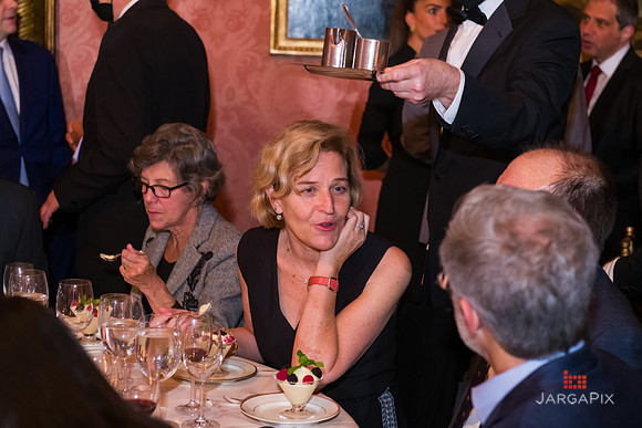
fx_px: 1249
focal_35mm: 70
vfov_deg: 19.5
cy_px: 214
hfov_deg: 28.8
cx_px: 321
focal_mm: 70
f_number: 5
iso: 3200
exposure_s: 1/80
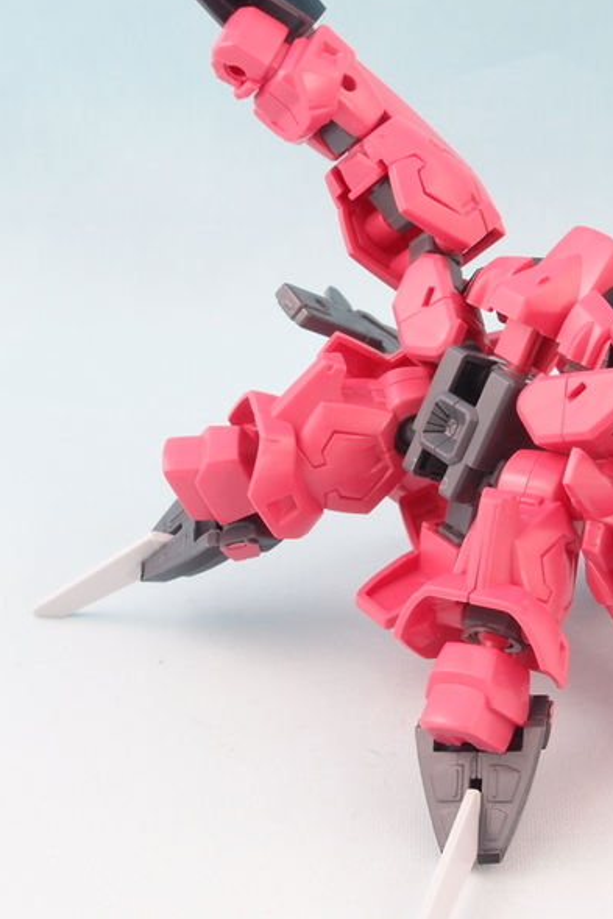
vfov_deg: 31.0
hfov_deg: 20.9
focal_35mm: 65
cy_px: 452
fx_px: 1659
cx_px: 371
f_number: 8
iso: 100
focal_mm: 9.87
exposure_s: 1.3
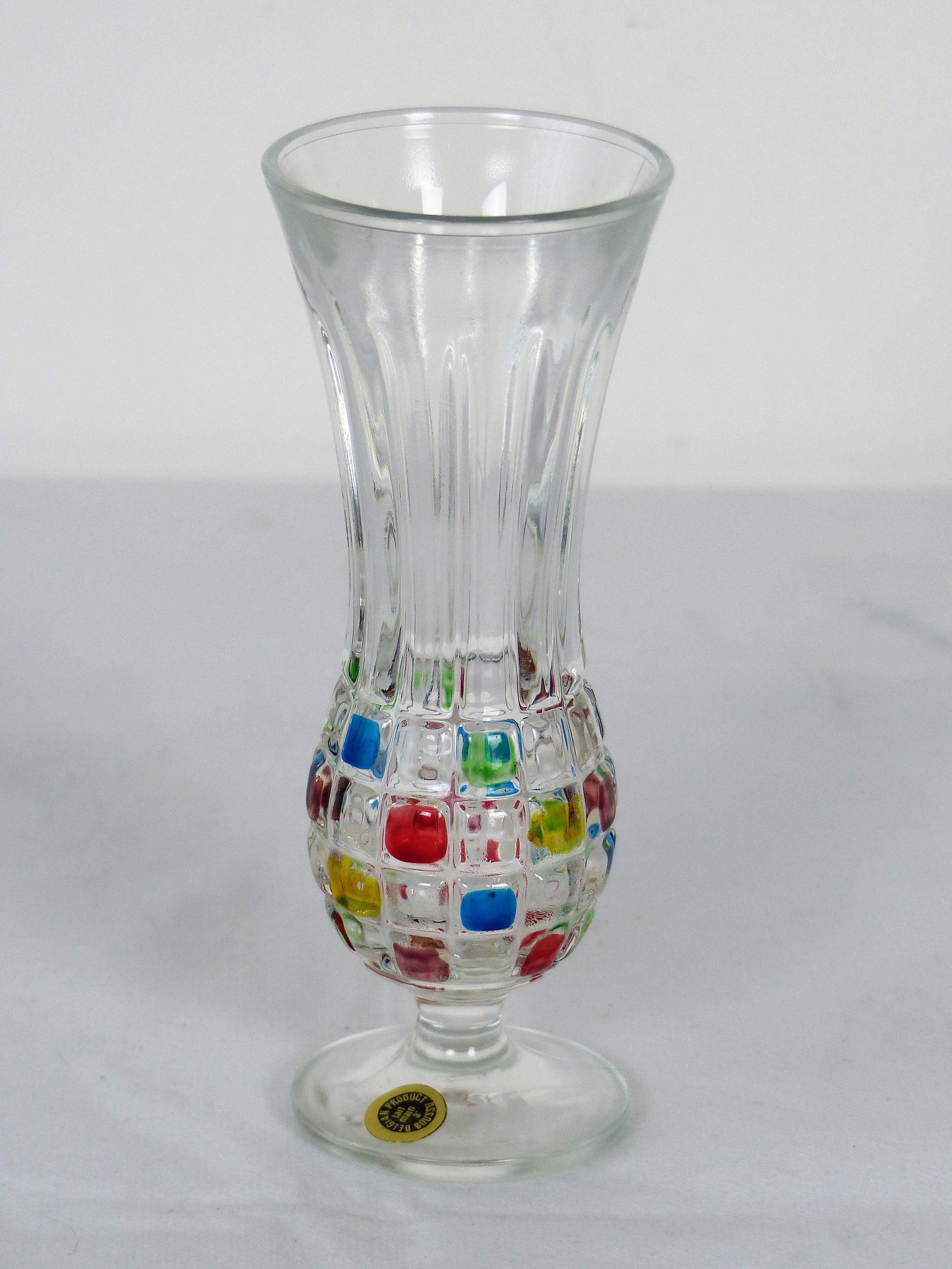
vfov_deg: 10.2
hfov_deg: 7.7
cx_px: 476
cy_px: 634
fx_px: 7077
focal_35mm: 193
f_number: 2.8
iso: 125
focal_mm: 31.5
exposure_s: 1/80
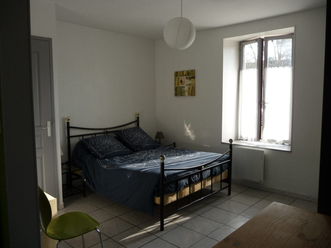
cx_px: 166
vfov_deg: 49.7
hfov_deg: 63.4
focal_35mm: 28
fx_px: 268
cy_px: 124
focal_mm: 4.7
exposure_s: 1/100
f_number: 3.3
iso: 100
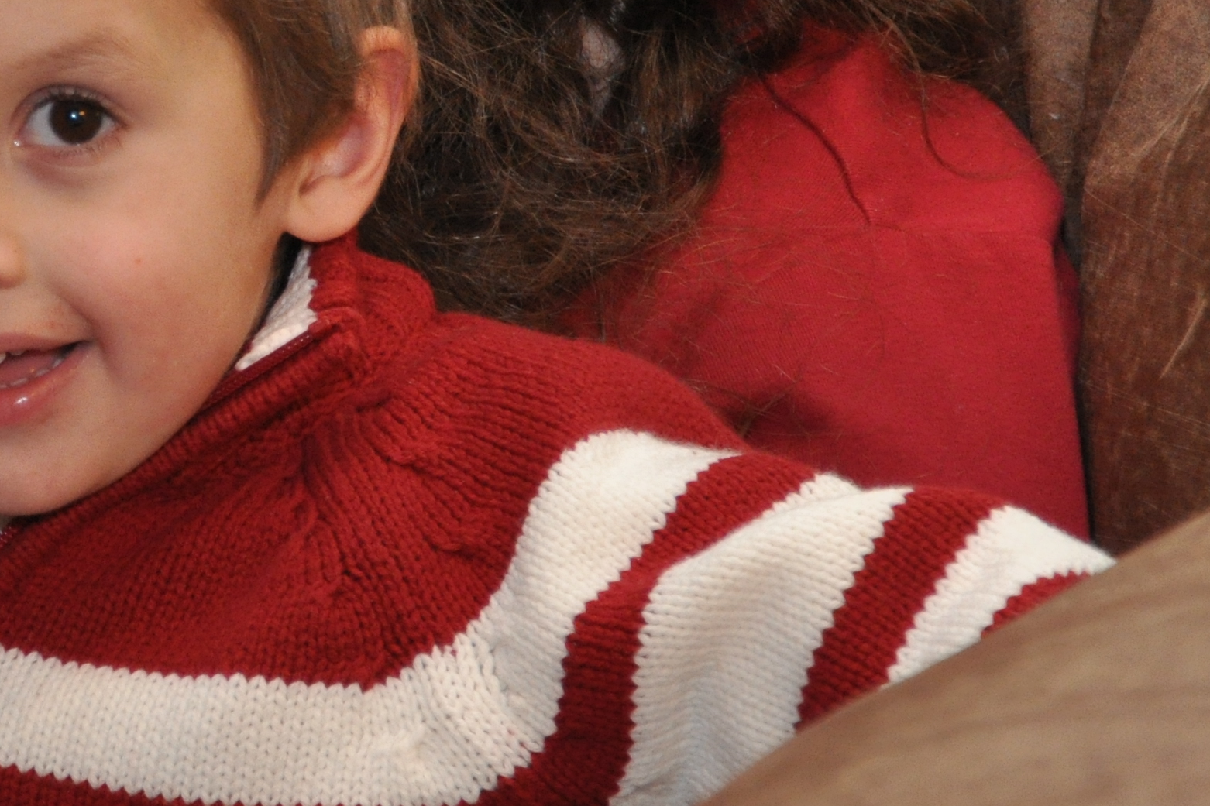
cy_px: 269
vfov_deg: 5.4
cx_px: -81
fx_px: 8569
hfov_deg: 8.0
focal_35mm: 255
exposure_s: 1/60
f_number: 5.3
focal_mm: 62
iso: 800
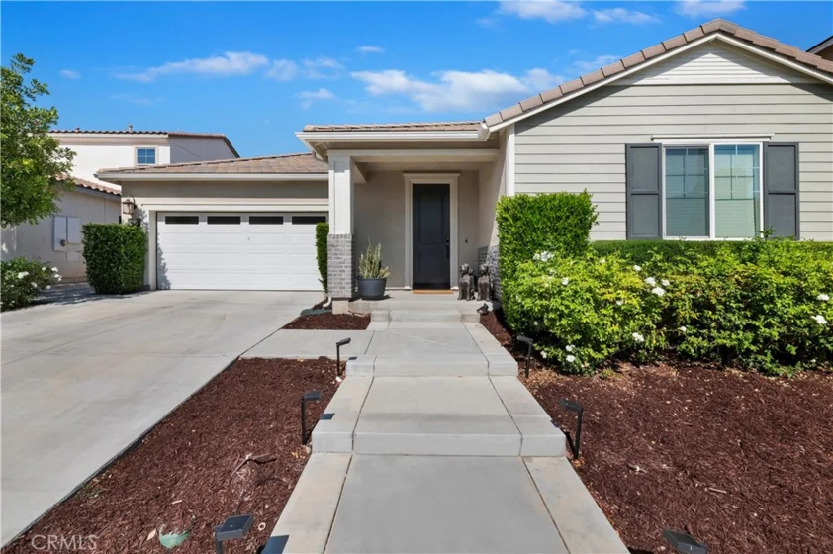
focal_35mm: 14
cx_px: 416
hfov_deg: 104.3
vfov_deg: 81.1
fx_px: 324
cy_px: 277
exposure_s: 1/200
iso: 500
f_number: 20
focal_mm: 14
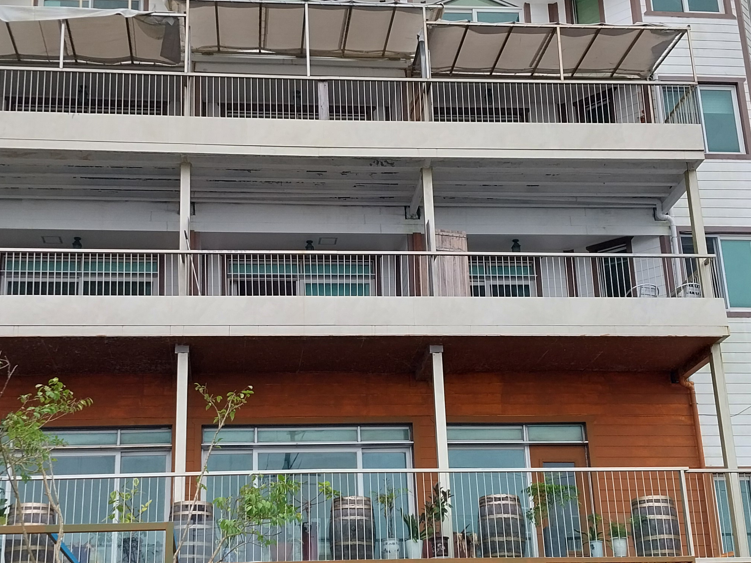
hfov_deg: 36.2
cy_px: 291
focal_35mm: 53
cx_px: 391
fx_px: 1150
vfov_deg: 27.5
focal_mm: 4
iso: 20
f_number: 1.8
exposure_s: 1/144
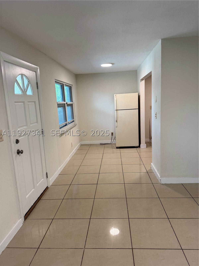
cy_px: 133
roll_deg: +1.6
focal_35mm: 24
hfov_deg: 56.8
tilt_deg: -3.8
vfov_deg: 71.6
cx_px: 100
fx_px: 184
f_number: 1.78
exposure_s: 1/121
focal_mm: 6.76
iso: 160
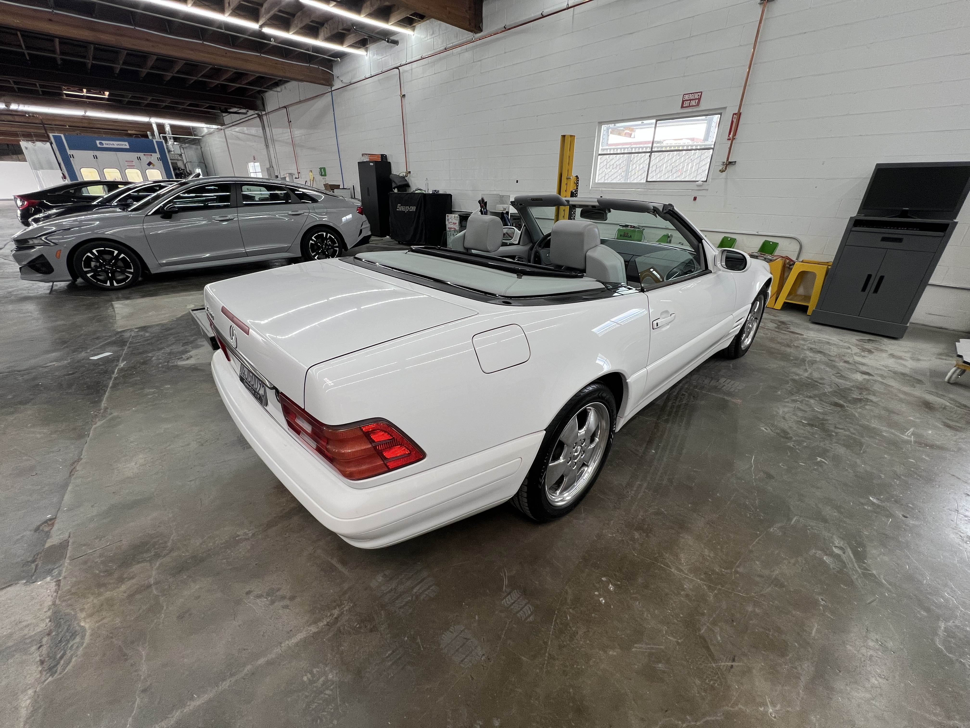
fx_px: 364
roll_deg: -0.3
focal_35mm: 13
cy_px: 364
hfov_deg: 106.2
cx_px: 485
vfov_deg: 89.9
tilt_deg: -24.8
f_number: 1.8
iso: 80
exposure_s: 1/120
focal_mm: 1.57
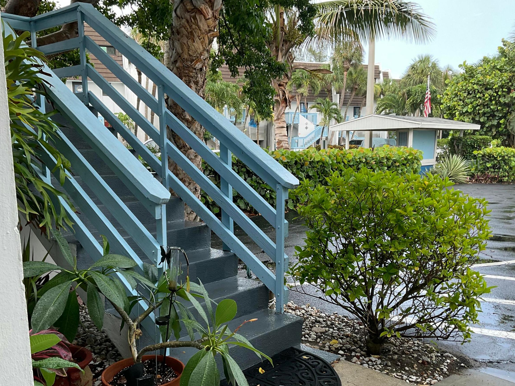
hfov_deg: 51.4
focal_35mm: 36
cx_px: 260
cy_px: 238
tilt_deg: -10.0
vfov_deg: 39.4
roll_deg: +0.1
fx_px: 536
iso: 20
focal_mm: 3
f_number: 1.8
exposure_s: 1/120
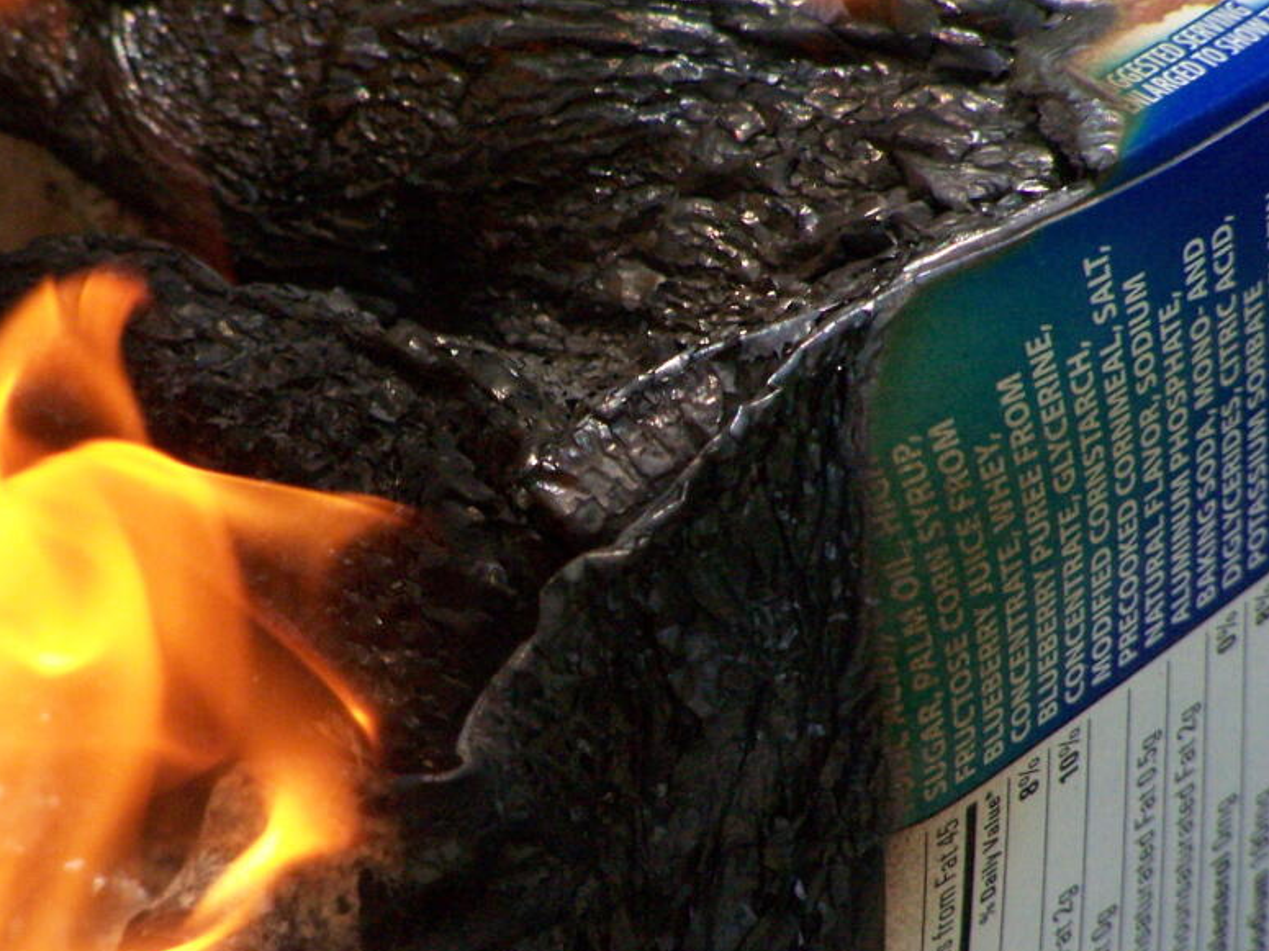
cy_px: 570
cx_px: 537
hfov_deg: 3.9
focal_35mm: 502
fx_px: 18400
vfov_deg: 3.0
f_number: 5
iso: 400
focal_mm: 63
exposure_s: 1/640
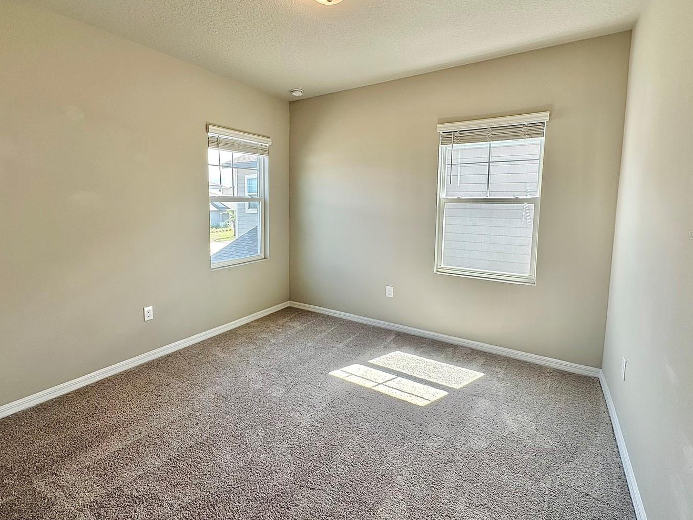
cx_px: 318
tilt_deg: -4.0
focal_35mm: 17
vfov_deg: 74.5
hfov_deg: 90.8
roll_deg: -0.8
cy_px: 235
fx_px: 340
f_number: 2.2
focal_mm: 2.22
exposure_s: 1/119
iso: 40
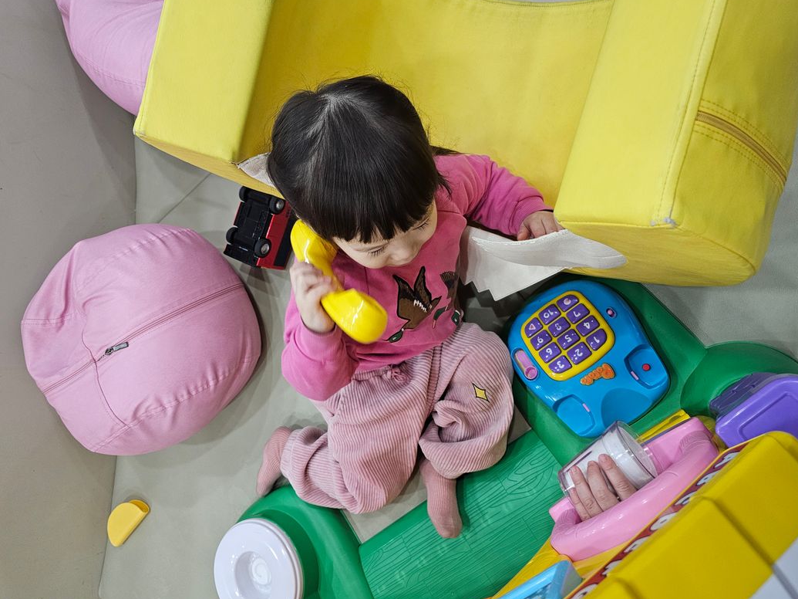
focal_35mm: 24
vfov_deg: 56.8
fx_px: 553
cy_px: 292
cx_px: 392
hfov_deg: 71.6
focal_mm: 6.3
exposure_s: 1/120
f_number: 1.7
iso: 400
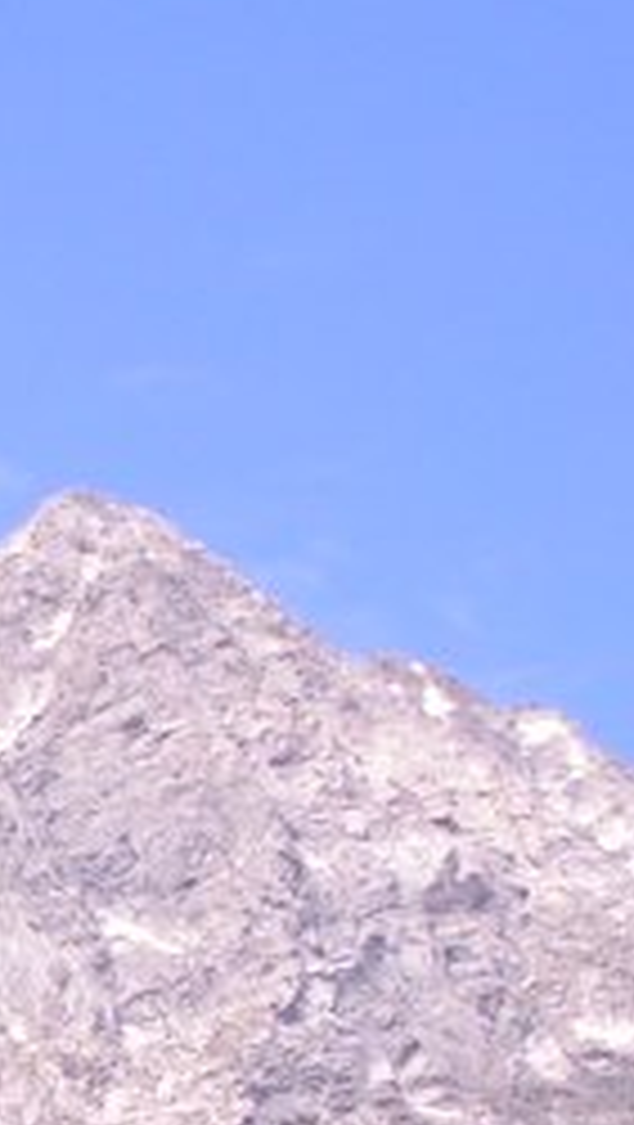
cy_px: 1206
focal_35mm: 366
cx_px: -225
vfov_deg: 5.9
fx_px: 10916
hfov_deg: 3.3
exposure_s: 1/214
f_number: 4.9
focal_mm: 16.2
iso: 50
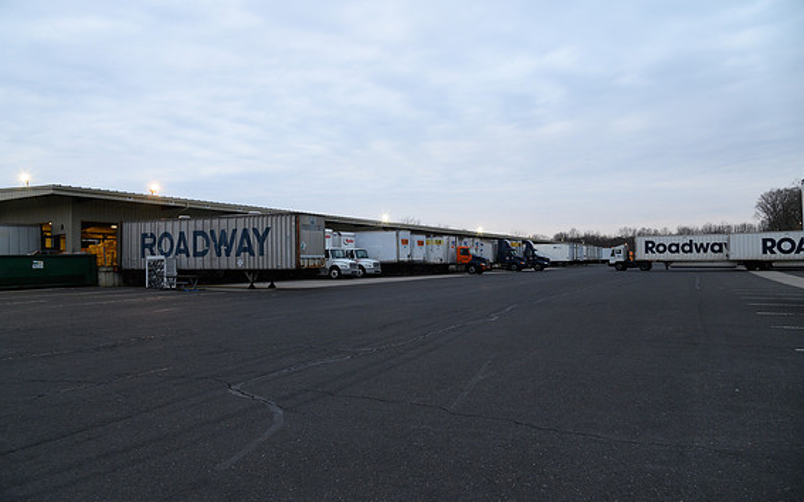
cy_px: 247
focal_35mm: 25
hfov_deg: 72.6
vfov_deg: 49.2
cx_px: 394
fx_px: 548
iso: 800
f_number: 5.6
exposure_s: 1/40
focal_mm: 24
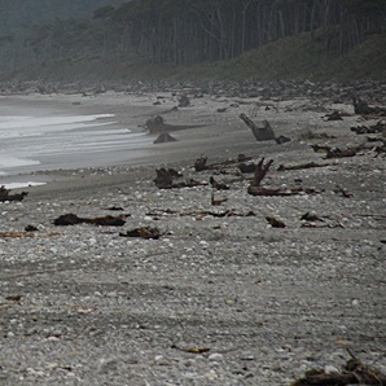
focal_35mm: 429
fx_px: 5414
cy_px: 54
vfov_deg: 4.1
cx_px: -111
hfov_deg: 4.1
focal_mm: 125
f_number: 5.6
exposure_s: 1/2500
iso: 400
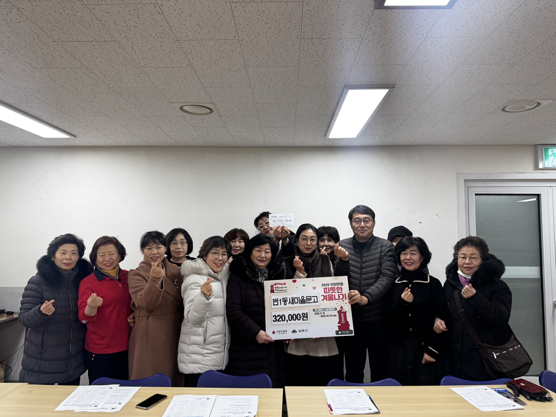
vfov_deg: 56.8
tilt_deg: +3.6
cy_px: 208
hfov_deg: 71.6
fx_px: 385
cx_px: 278
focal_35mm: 24
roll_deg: +0.1
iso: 100
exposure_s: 1/120
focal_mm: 6.76
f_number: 1.78
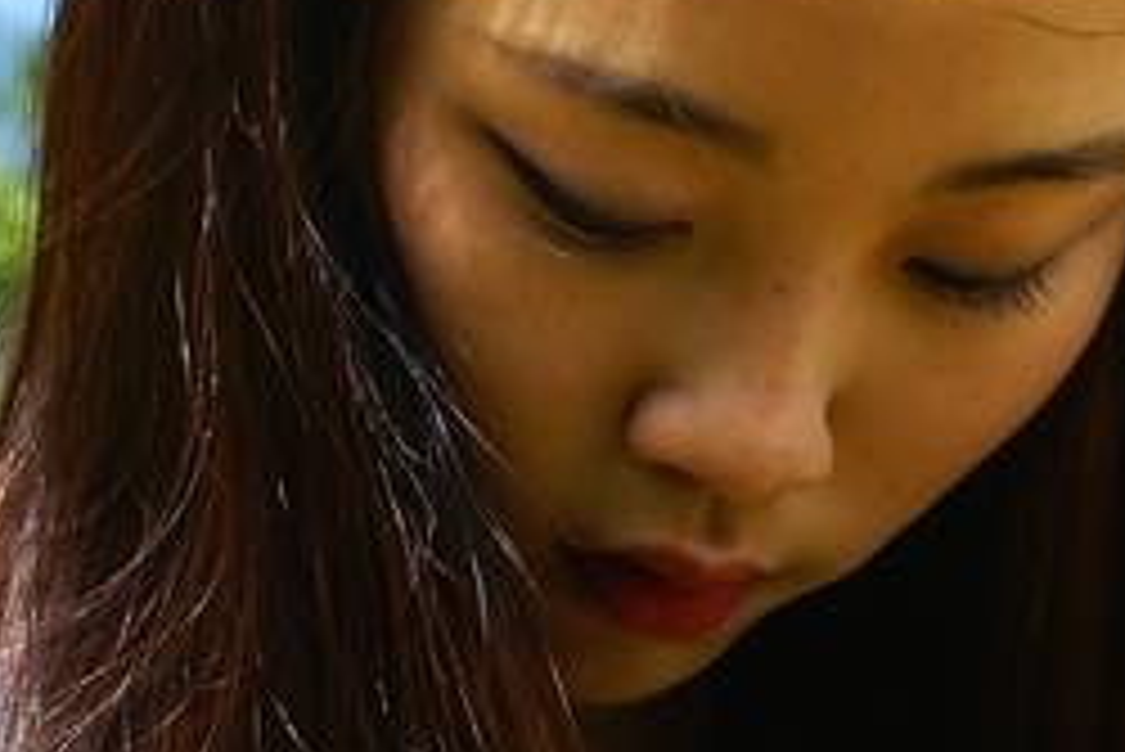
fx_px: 9599
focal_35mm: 307
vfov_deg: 4.5
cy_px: 707
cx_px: 621
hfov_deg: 6.7
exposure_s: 1/160
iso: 100
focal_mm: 40
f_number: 5.6
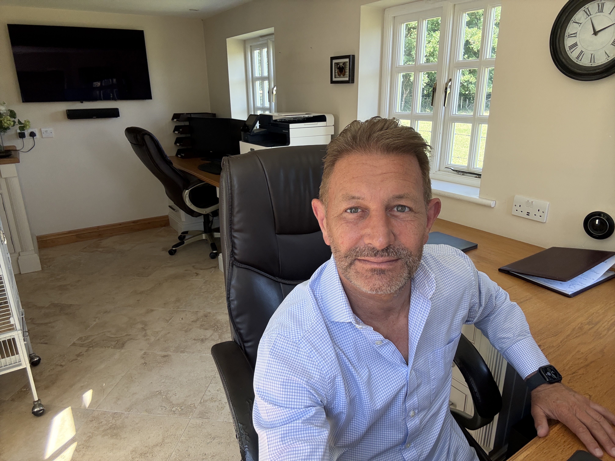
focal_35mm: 23
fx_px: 409
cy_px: 230
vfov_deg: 58.9
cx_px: 308
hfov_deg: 73.9
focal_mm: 2.69
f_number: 1.9
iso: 80
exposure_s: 1/102
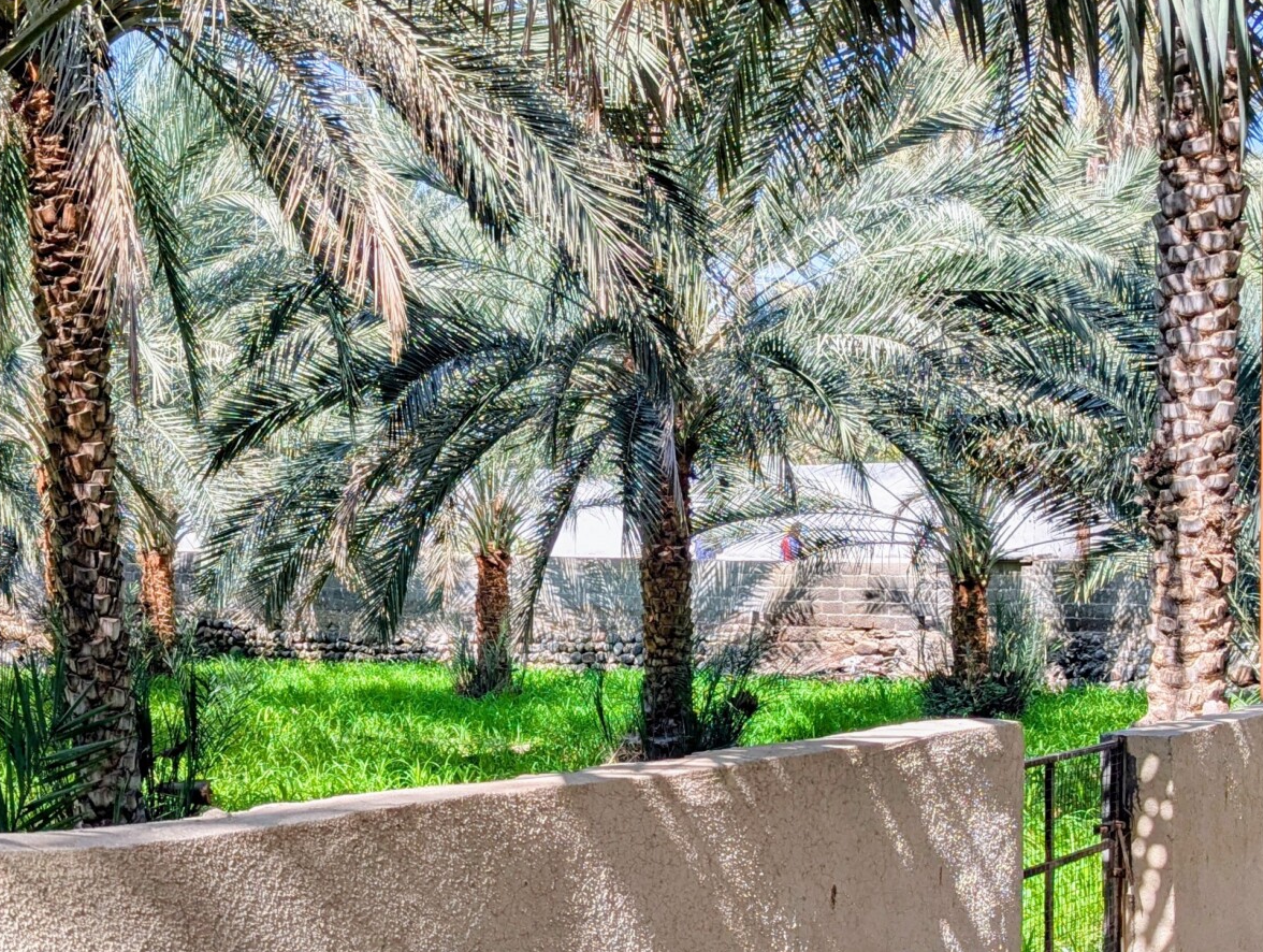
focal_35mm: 51
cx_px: 642
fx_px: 1864
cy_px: 729
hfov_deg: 37.4
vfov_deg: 28.2
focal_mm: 6.81
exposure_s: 1/976
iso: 39
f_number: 1.85
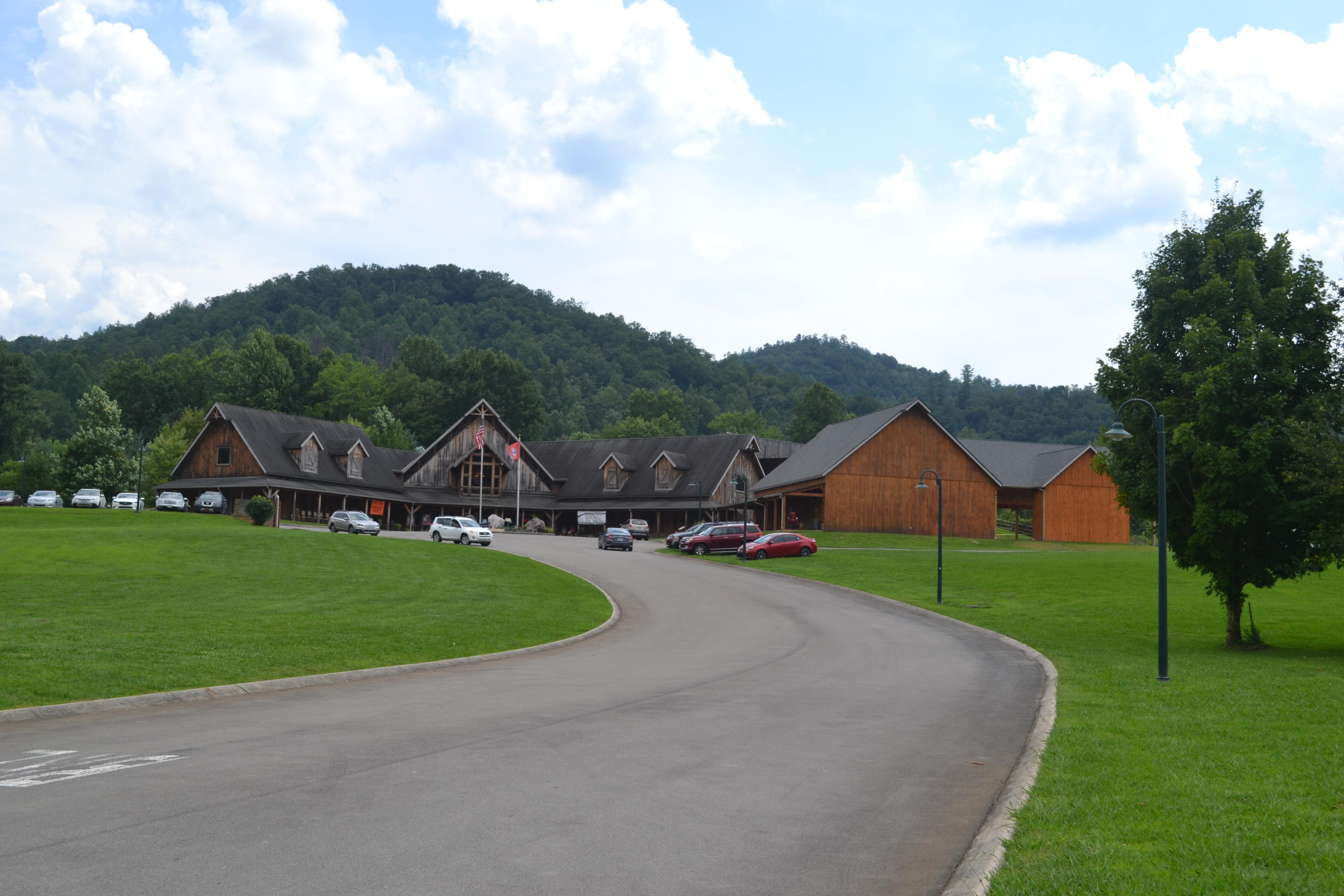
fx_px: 1624
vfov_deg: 30.8
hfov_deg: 45.0
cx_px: 672
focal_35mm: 44
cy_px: 448
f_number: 8
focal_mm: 29
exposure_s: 1/250
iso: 100
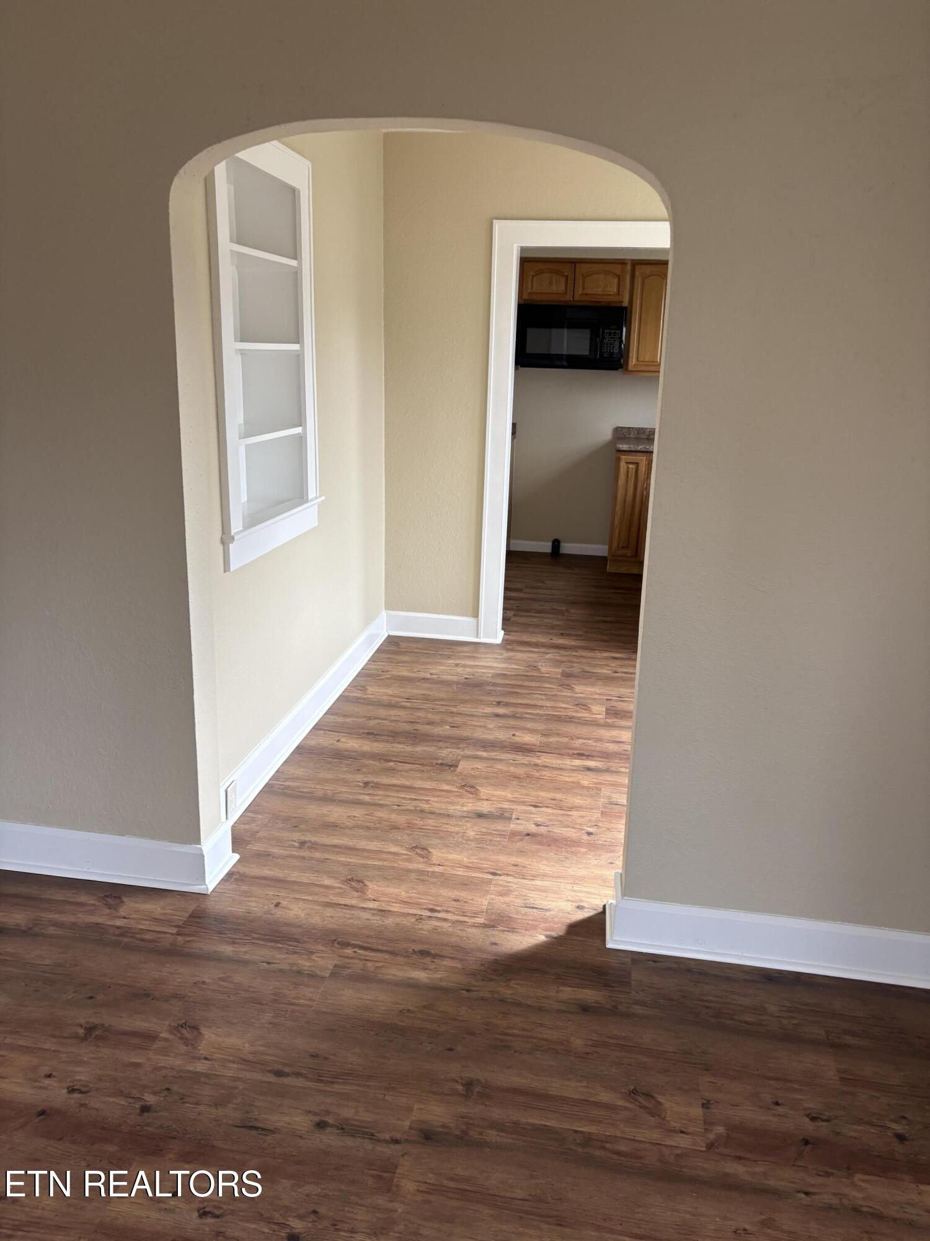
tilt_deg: -11.7
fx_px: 931
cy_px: 620
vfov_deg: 67.3
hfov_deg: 53.1
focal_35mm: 26
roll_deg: -0.6
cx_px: 465
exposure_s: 1/121
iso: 80
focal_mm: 5.96
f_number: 1.6
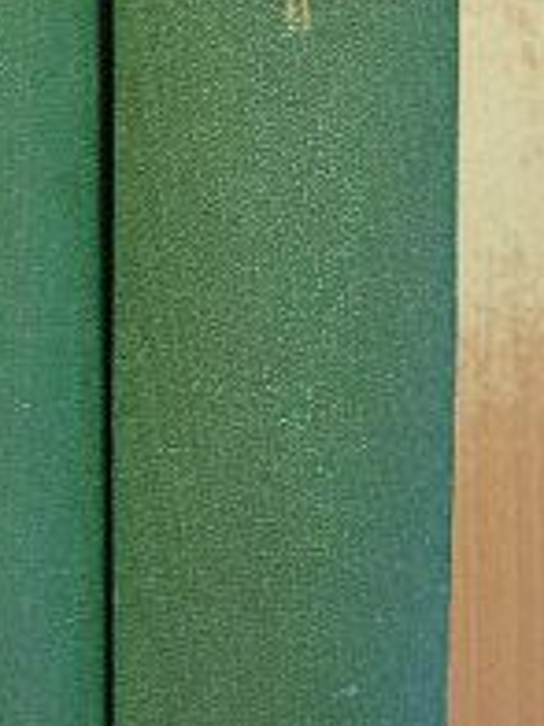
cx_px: 111
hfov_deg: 16.7
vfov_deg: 22.0
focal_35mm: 88
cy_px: 139
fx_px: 1844
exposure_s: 1/30
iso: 144
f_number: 3.5
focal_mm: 6.3
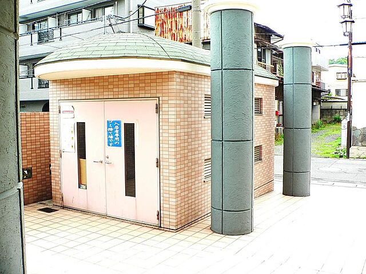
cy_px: 137
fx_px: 370
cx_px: 183
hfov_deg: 52.6
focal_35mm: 35
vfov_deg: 40.7
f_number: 4
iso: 80
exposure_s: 1/40
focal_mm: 4.6
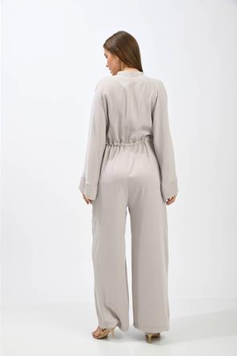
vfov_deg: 37.5
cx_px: 120
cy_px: 180
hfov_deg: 25.5
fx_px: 524
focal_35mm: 53
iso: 100
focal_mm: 52
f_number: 9
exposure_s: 1/160
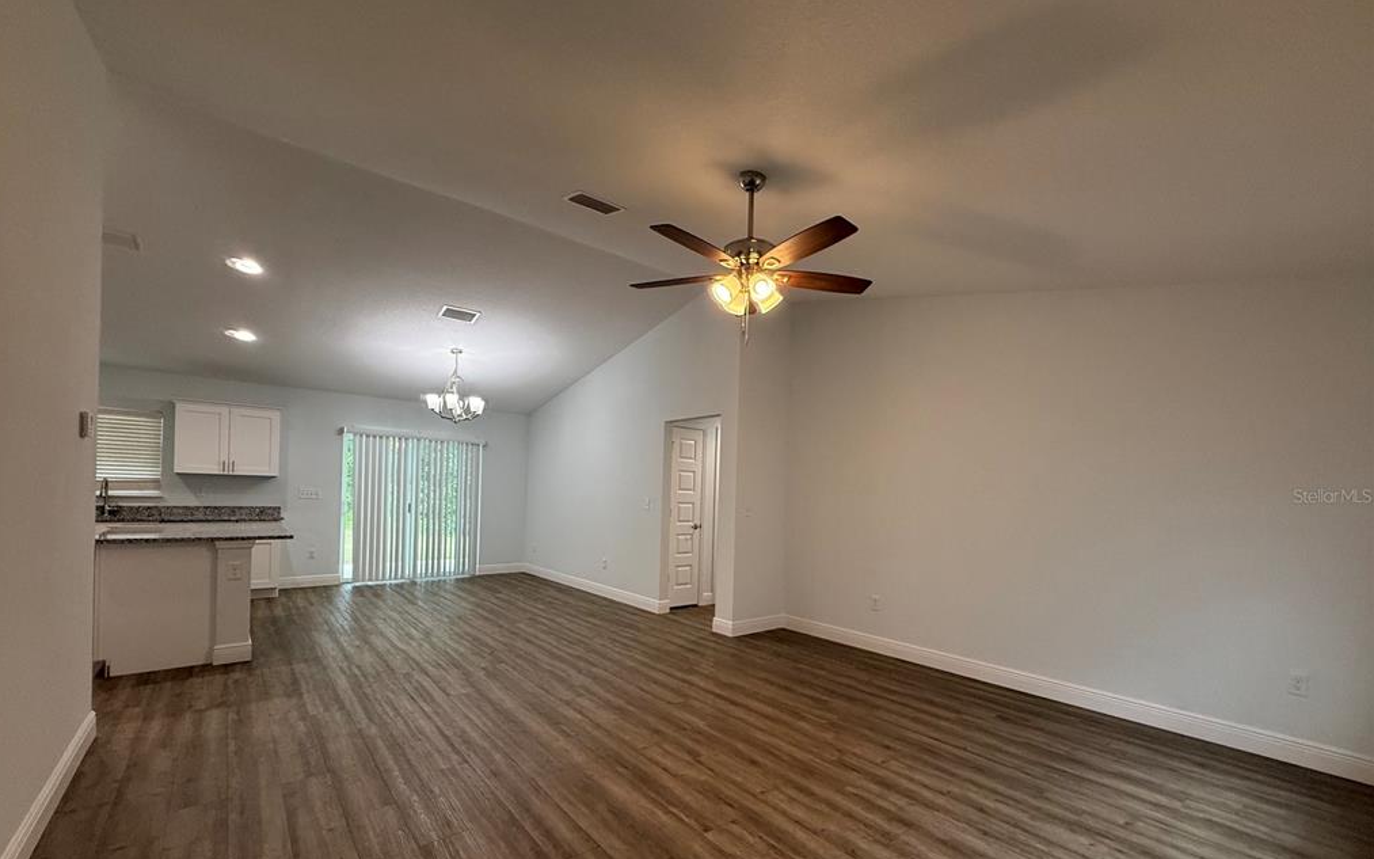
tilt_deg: +0.1
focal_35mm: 15
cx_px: 681
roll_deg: -1.9
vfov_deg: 74.3
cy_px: 495
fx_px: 562
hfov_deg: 101.5
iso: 320
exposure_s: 1/120
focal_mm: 2.22
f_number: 2.2
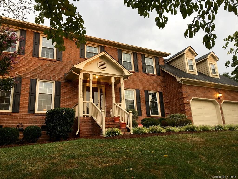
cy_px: 90
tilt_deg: +16.5
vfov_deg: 48.2
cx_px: 119
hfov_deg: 61.7
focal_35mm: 29
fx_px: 199
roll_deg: +3.2
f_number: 2.2
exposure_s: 1/30
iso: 32
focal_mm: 4.15
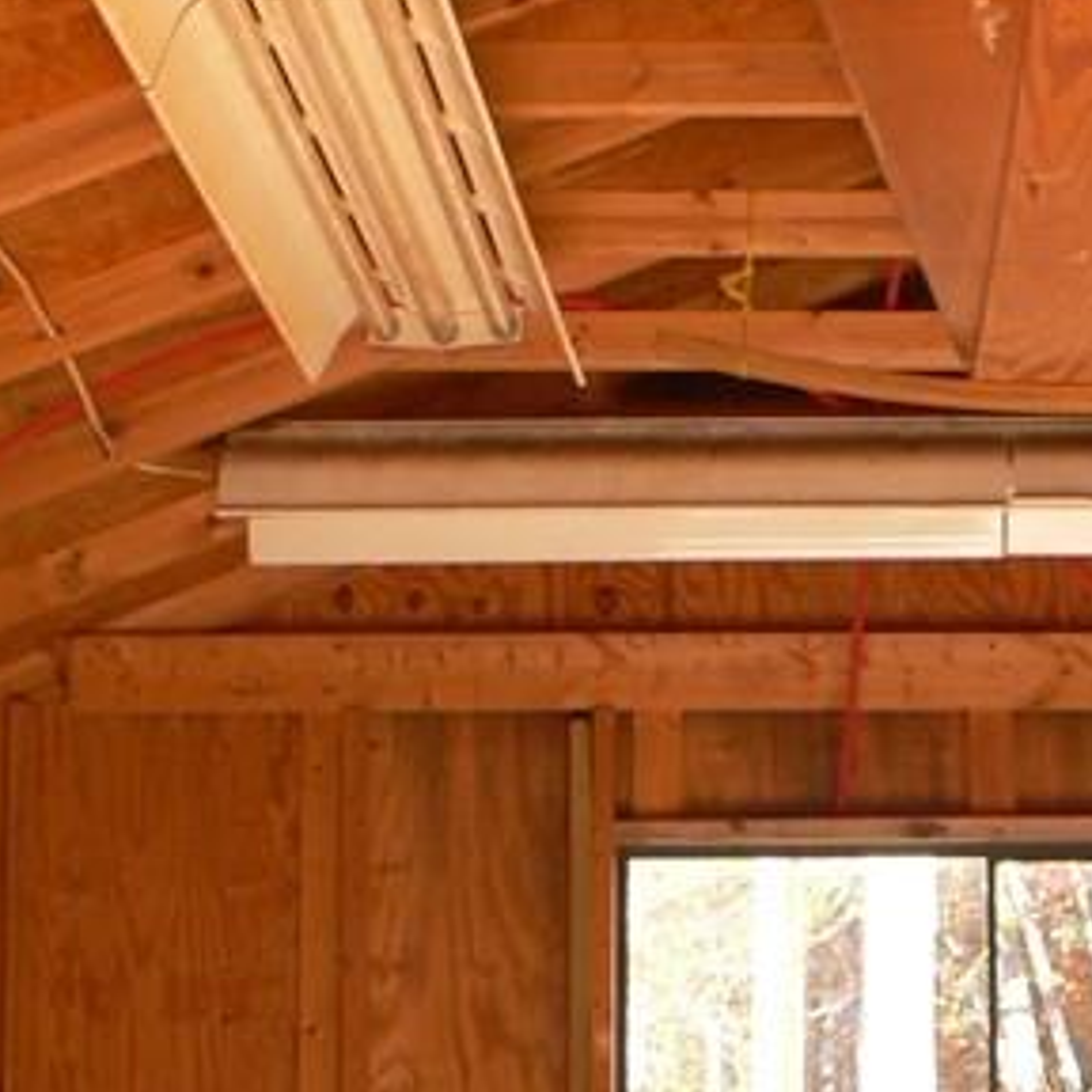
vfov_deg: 15.9
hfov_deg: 16.0
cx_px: 1050
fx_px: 3819
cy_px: 1160
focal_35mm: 107
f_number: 2.8
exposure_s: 1/80
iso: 80
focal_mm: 6.3
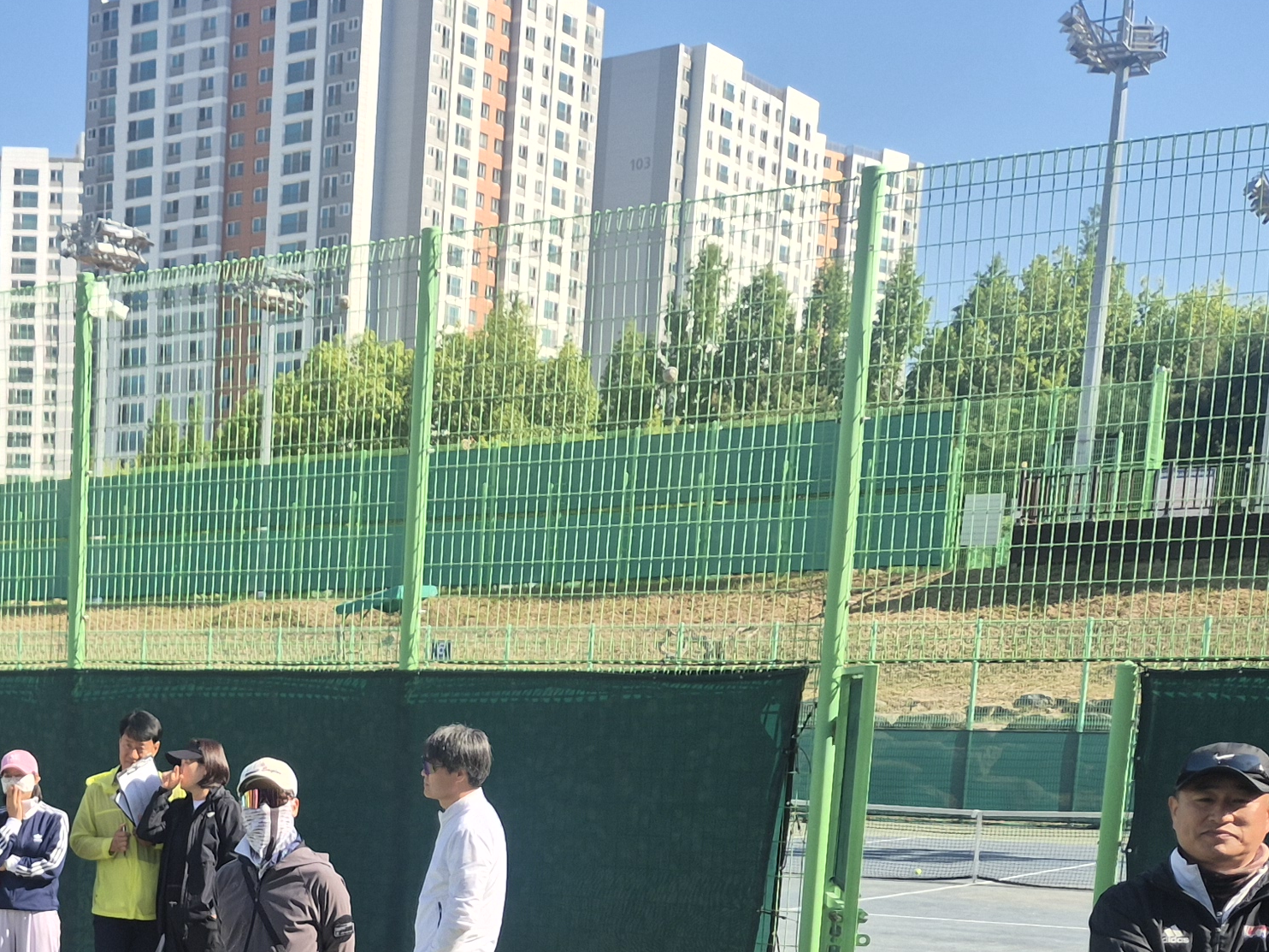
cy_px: 1038
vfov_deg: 22.4
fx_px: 2273
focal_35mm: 62
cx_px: -110
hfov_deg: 28.5
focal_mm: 5.4
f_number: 1.8
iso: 25
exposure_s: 1/816
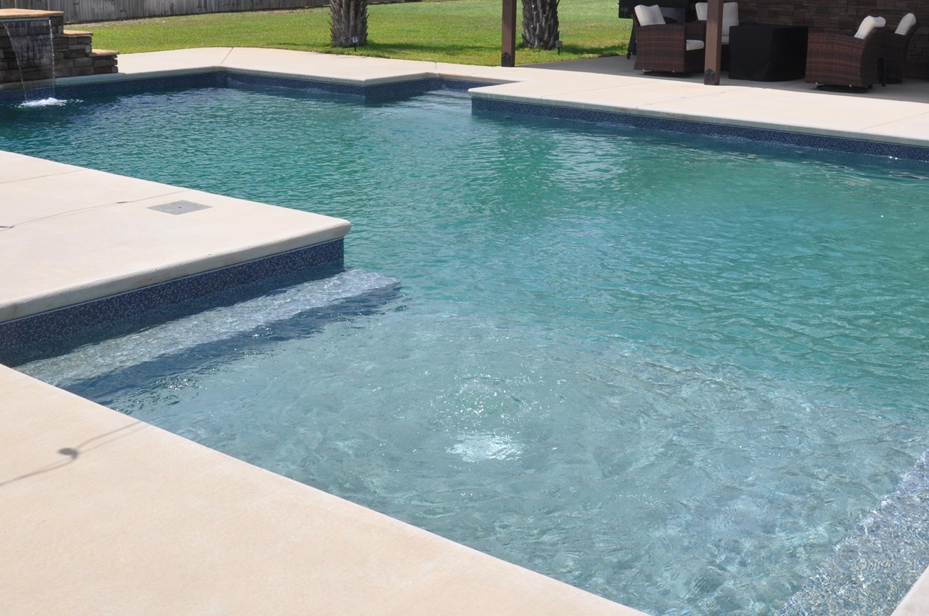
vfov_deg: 29.5
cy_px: 187
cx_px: 517
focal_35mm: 45
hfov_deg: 43.6
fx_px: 1160
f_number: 13
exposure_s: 1/160
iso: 200
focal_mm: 18
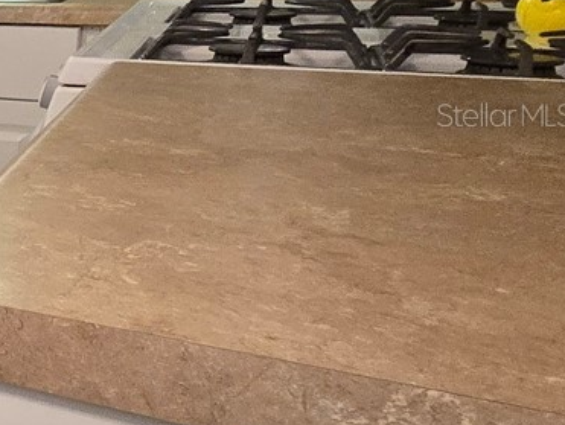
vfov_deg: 25.9
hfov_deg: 17.9
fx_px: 915
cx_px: -638
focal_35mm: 56
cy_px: 114
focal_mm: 2.2
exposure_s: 1/60
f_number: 2.2
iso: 400
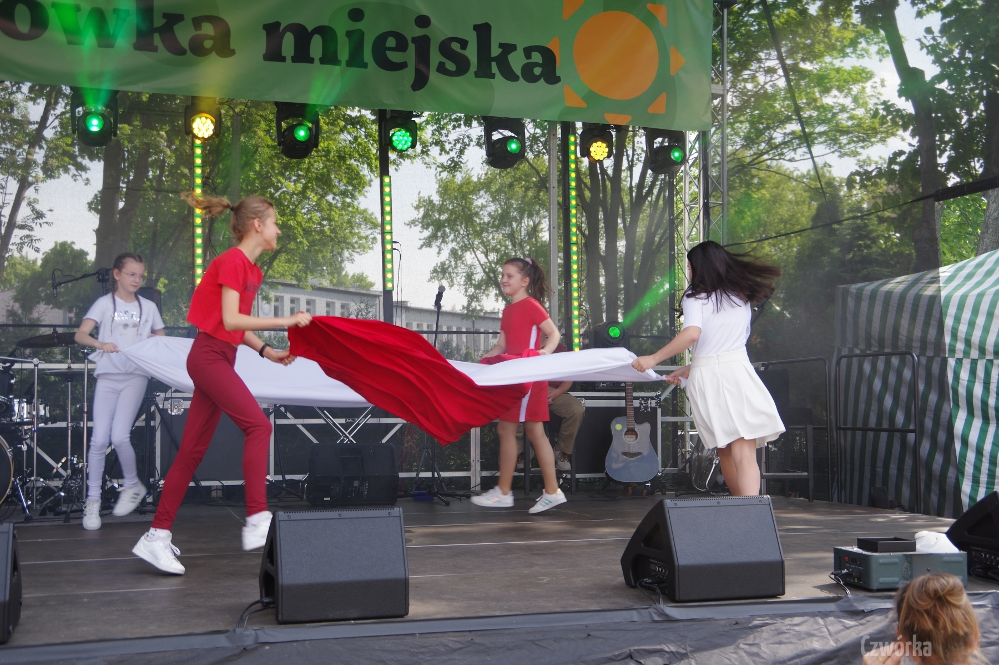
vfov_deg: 29.2
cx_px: 500
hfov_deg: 42.8
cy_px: 332
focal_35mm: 46
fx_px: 1275
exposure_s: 1/160
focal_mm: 31
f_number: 6.3
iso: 200
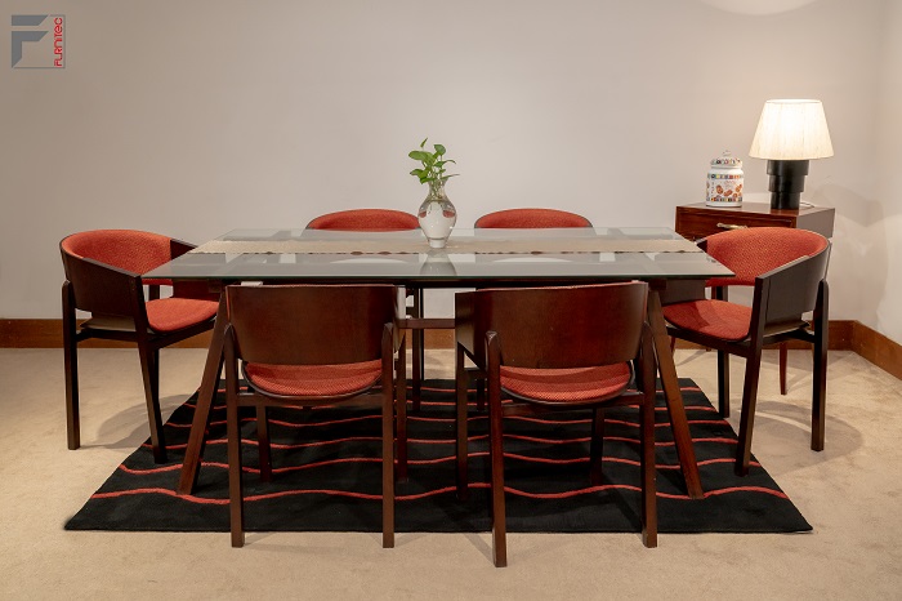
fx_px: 876
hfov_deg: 54.5
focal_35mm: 35
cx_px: 451
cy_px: 300
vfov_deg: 37.8
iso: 2000
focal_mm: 35
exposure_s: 1/80
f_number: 5.6
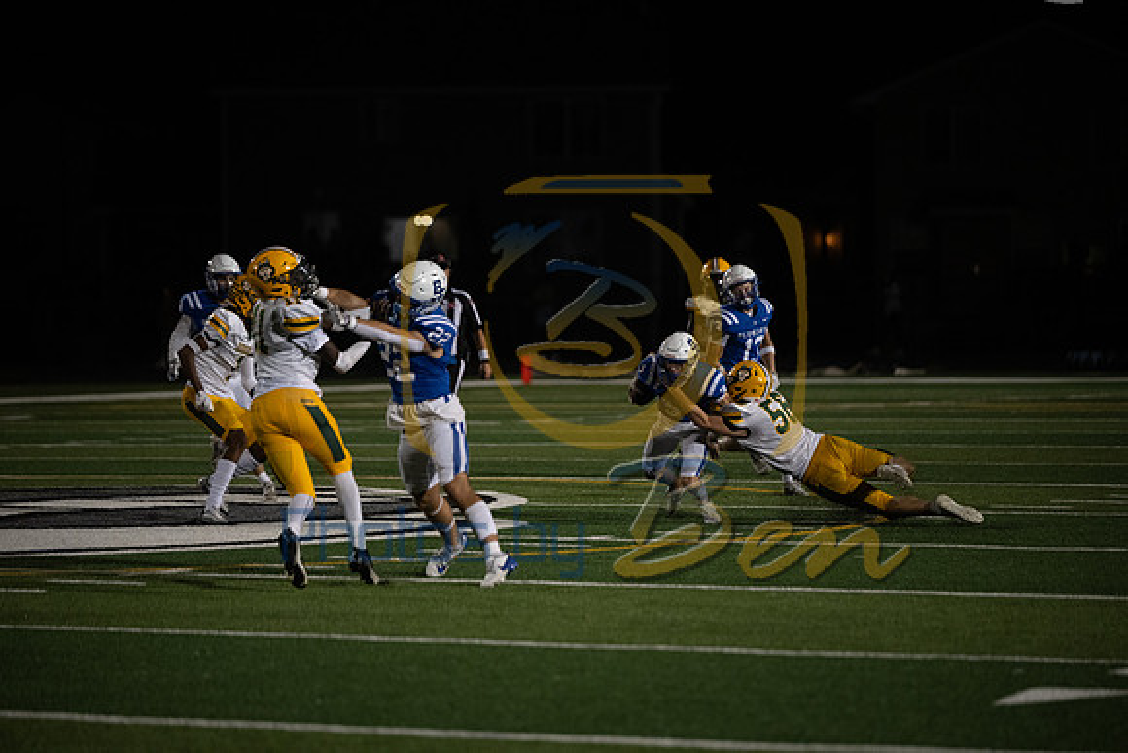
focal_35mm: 200
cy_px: 376
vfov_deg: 6.9
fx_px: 6268
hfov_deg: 10.3
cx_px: 564
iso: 3200
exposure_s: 1/1250
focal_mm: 200
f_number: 2.8
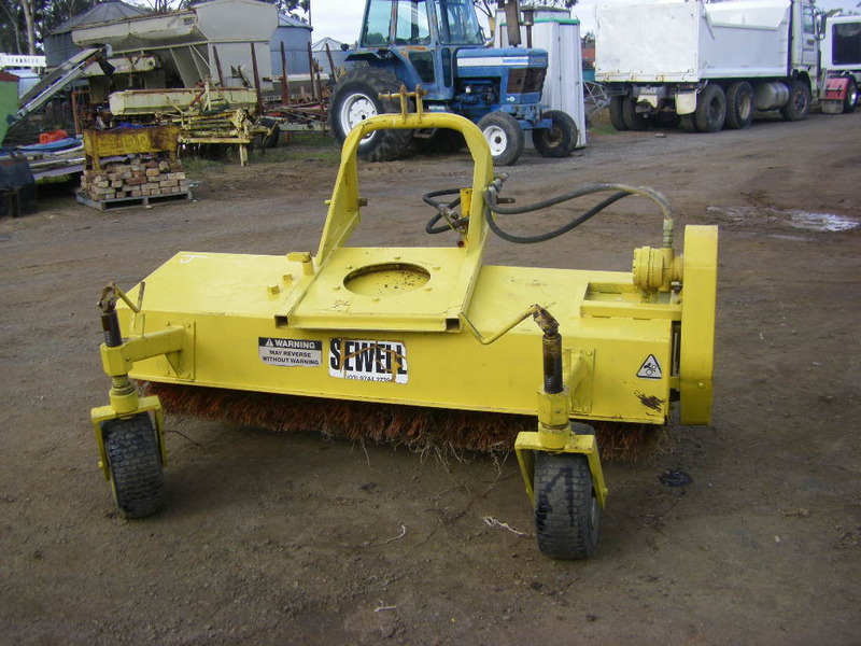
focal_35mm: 38
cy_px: 323
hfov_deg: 49.0
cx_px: 430
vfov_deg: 37.7
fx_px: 945
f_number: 3.5
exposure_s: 1/200
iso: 64
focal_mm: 6.3
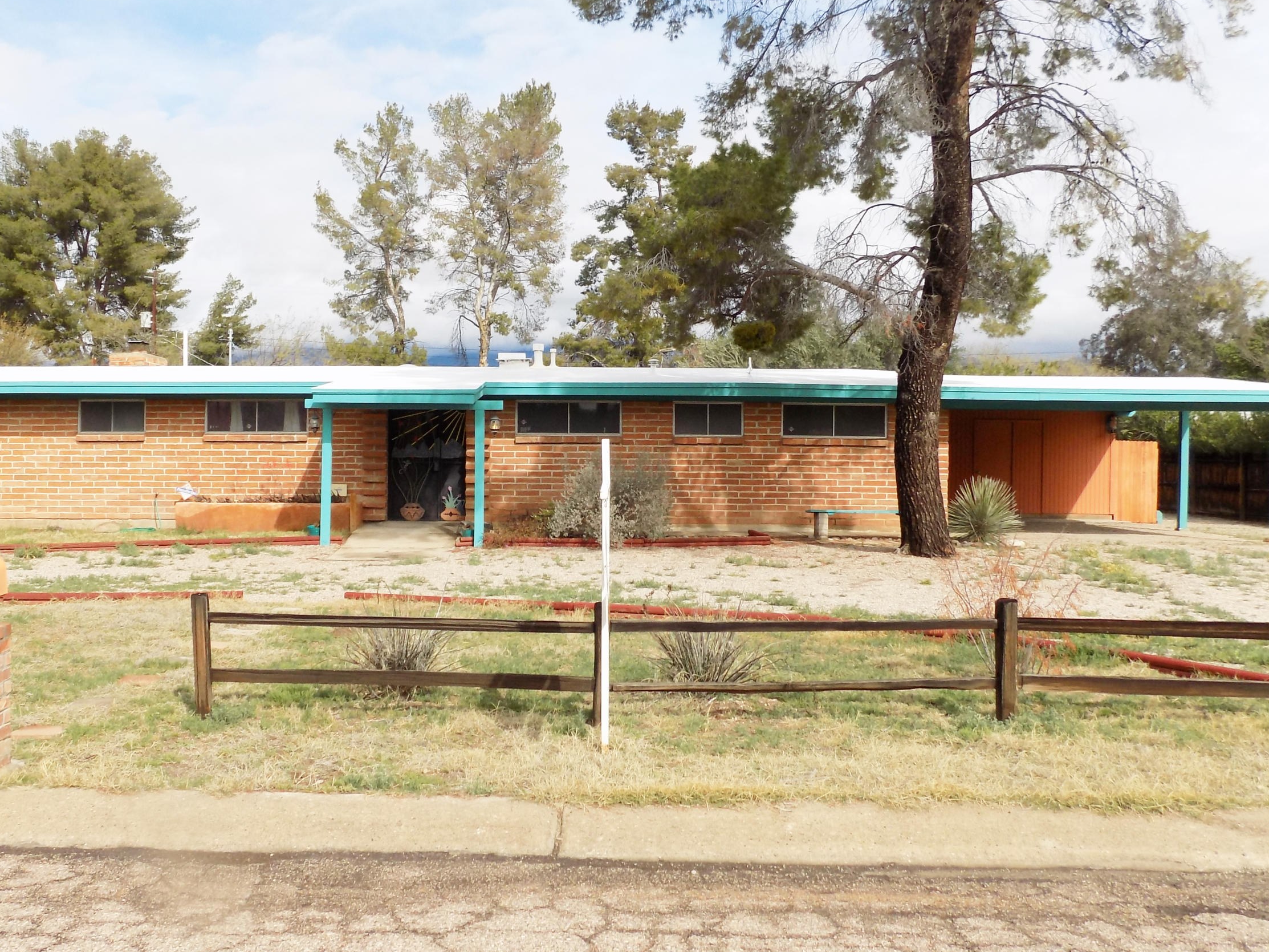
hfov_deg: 57.9
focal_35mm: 31
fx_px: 1136
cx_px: 513
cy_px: 469
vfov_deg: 45.4
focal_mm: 4
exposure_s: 1/800
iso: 80
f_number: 3.1
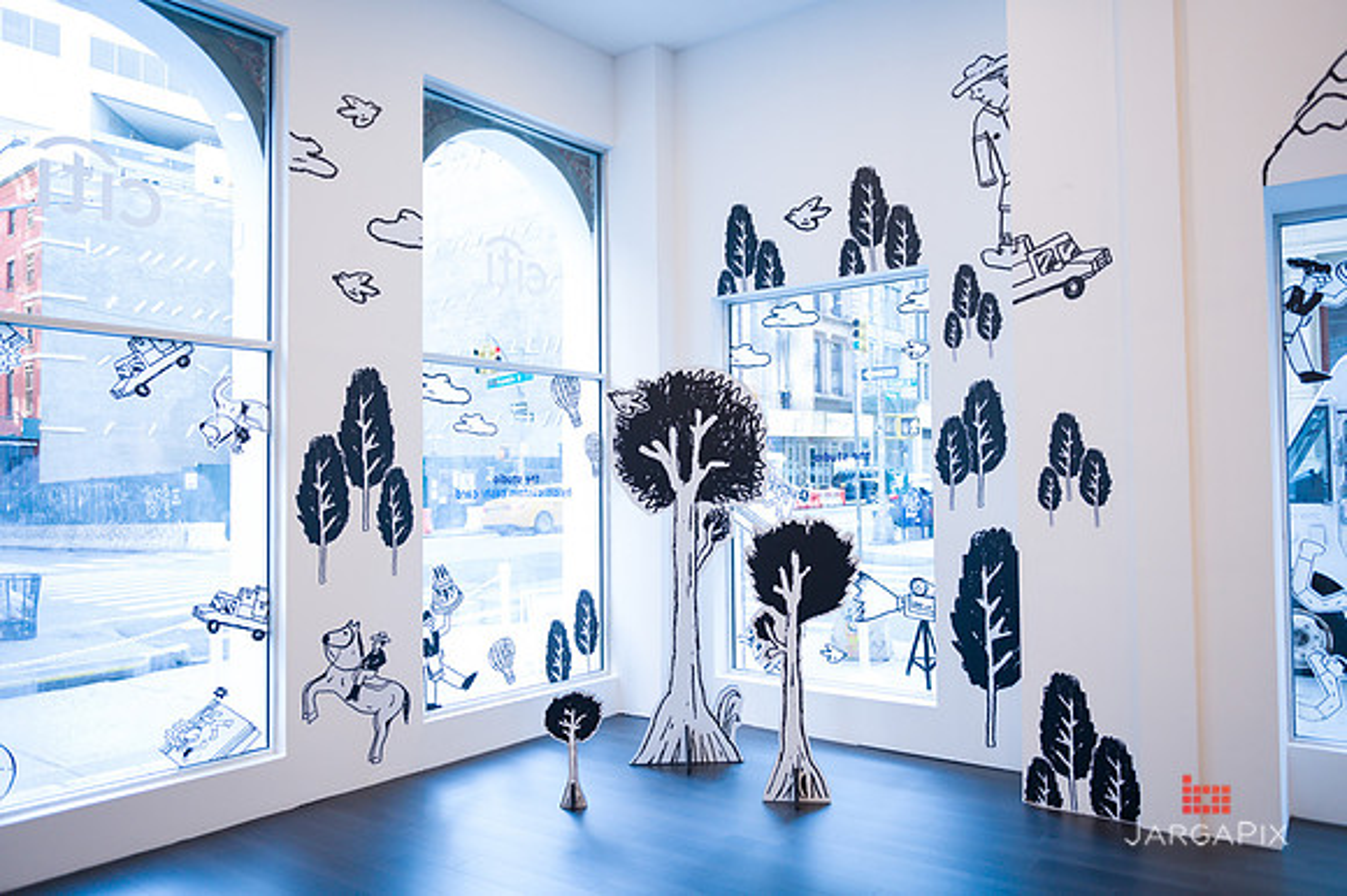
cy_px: 448
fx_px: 972
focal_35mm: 26
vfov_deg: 49.5
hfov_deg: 69.4
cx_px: 674
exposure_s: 1/320
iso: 1600
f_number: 3.5
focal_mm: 26
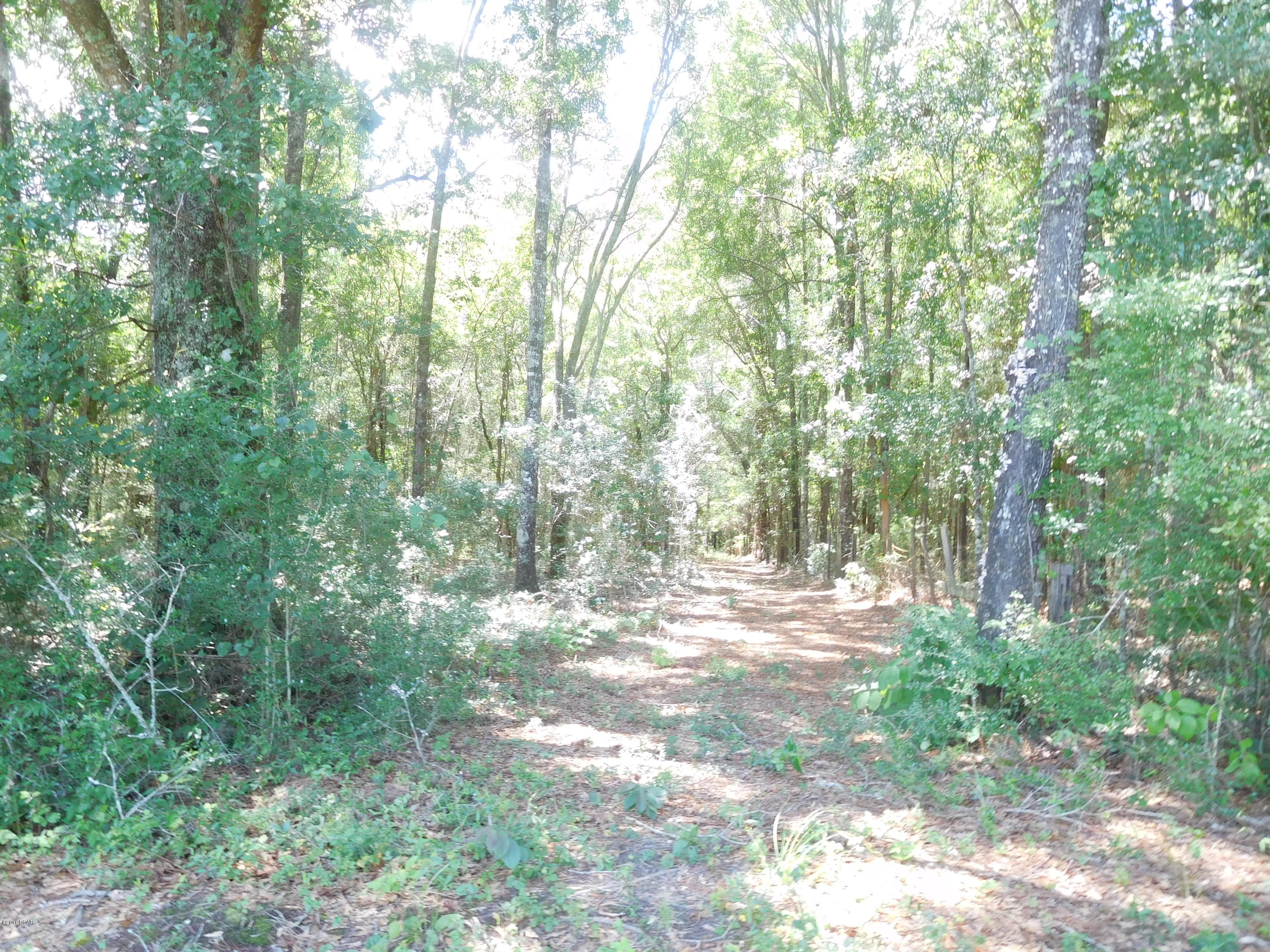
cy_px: 476
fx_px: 917
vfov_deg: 54.9
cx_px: 635
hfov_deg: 69.4
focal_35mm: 25
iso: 125
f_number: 3.4
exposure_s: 1/40
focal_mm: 4.5
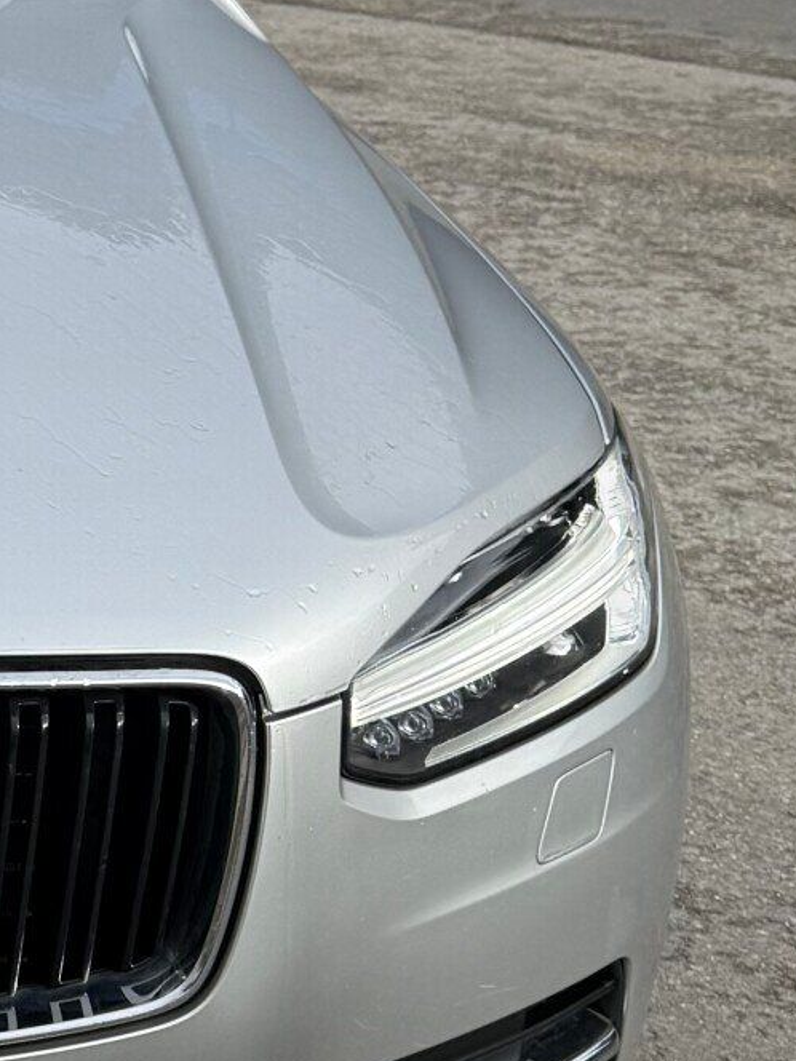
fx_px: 2882
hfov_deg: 14.2
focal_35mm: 94
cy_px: 564
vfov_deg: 20.9
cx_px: -566
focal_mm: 6.76
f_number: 1.78
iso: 80
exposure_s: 1/2445
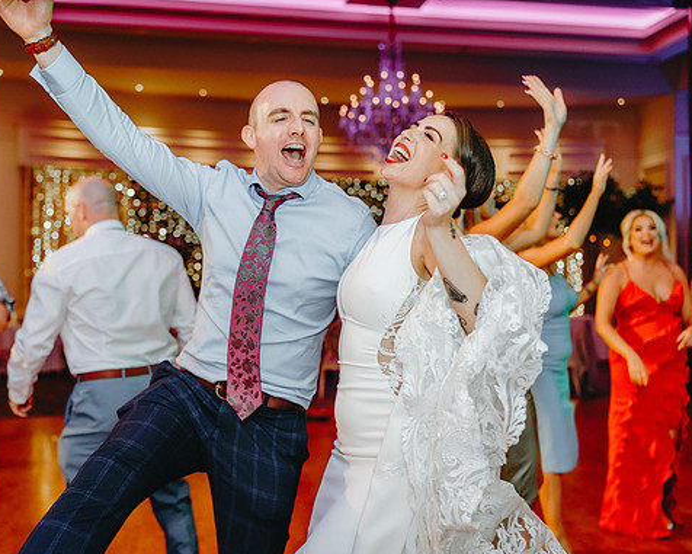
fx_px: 819
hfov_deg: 45.8
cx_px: 333
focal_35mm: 40
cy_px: 278
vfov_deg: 37.3
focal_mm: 35
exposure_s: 1/250
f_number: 2
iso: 1250
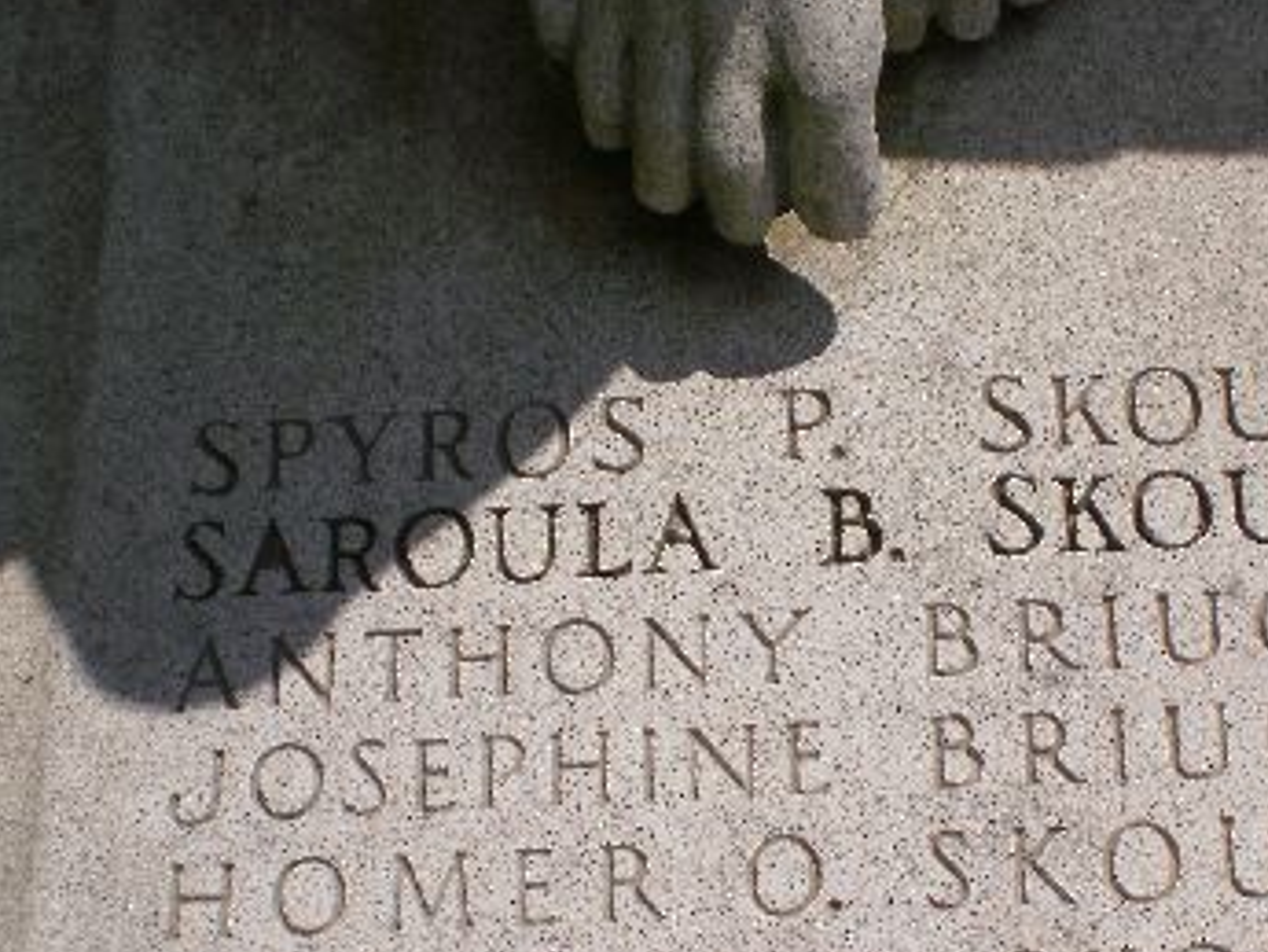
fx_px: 2675
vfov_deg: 19.9
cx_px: 860
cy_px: 799
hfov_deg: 26.5
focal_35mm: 73
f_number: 4.6
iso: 100
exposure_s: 1/2000
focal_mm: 6.3
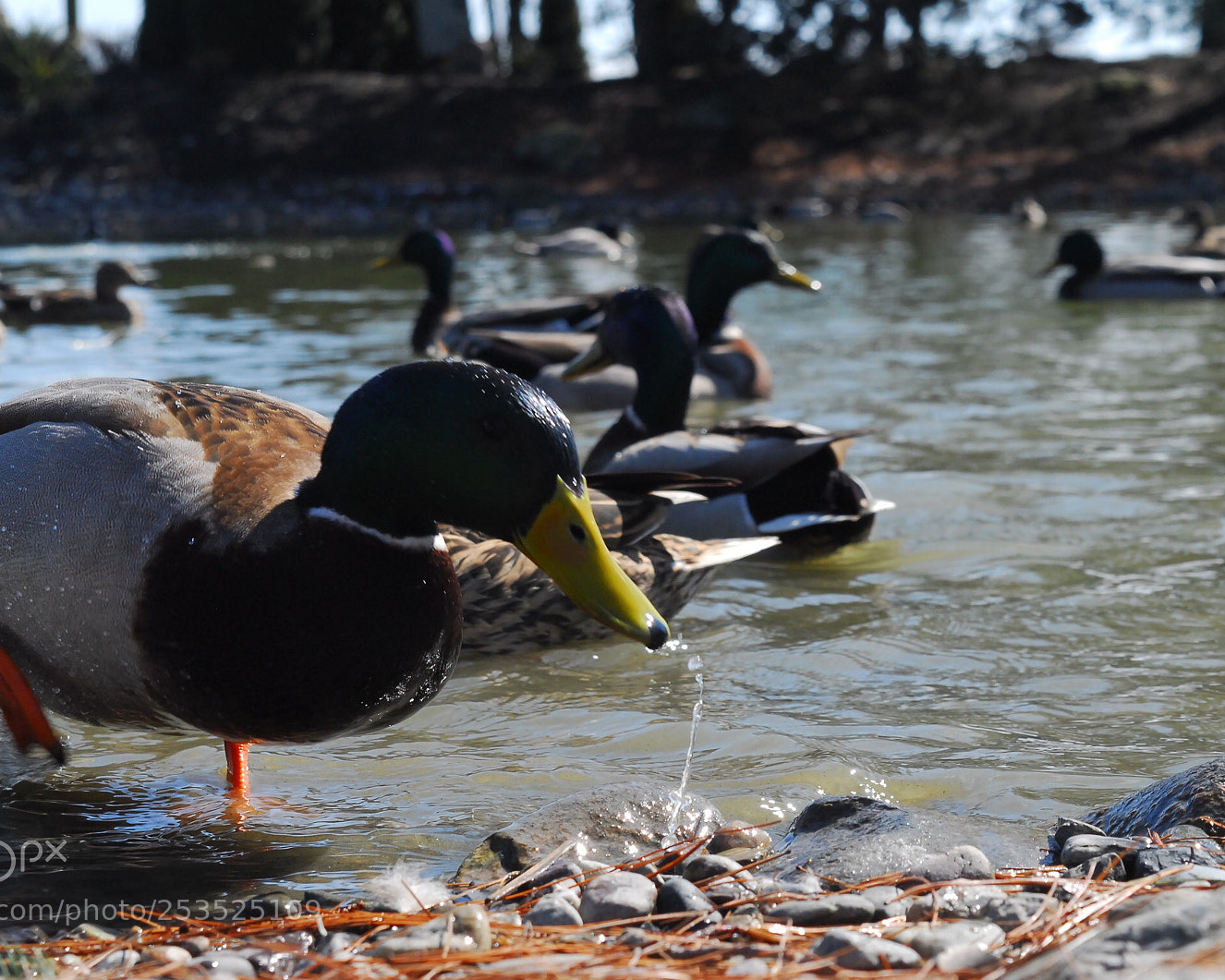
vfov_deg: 16.4
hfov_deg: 20.5
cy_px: 488
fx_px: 3393
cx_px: 576
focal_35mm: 94
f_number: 11
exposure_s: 1/400
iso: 400
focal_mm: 55
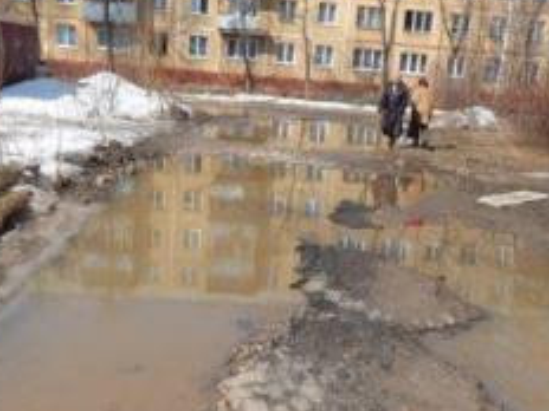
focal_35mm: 43
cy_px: 242
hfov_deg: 43.8
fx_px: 682
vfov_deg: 33.5
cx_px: 310
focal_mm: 4.9
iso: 80
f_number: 3.1
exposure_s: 1/1000
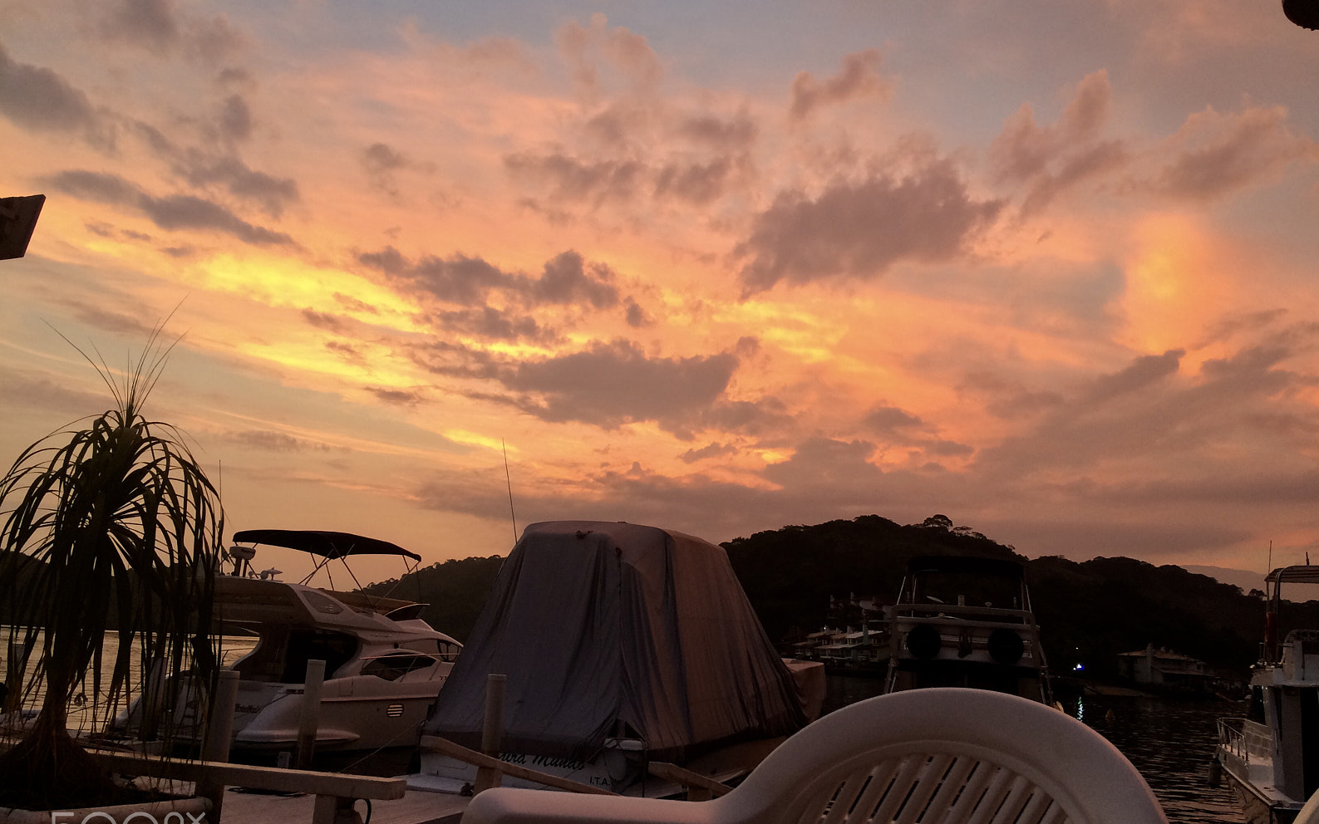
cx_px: 664
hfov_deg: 61.2
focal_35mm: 31
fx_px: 1114
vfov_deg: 40.6
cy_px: 442
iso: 40
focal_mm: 4.15
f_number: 2.2
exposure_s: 1/40
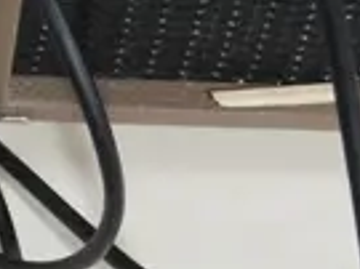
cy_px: -312
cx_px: -141
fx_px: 2213
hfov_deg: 9.1
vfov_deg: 6.7
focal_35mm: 213
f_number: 3.5
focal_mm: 14
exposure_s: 1/60
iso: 400
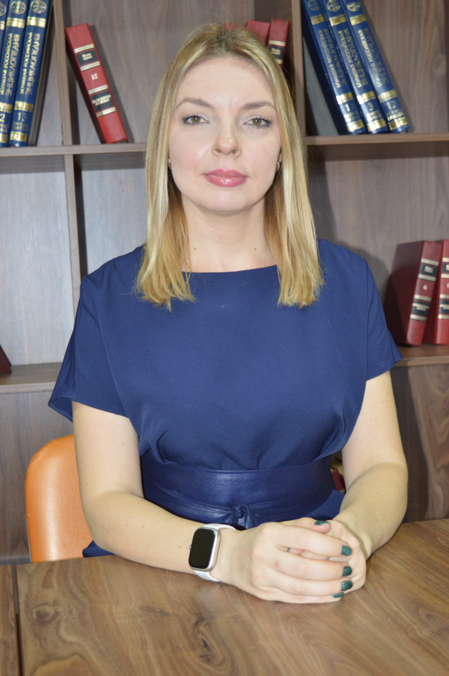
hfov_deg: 23.7
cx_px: 224
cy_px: 338
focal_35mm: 57
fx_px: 1068
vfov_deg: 35.1
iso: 800
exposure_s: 1/60
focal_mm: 38
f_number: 4.8
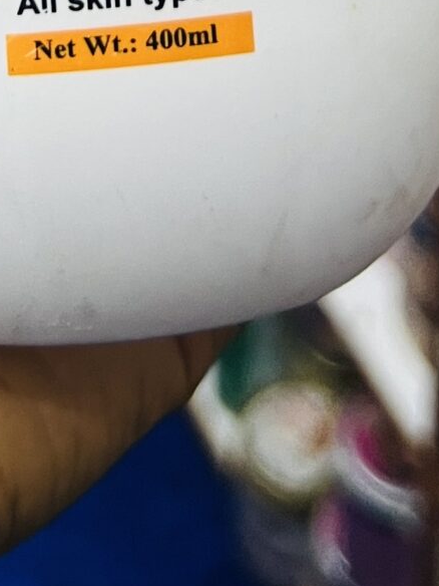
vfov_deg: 14.0
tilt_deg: -25.3
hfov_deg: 13.0
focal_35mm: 114
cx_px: 131
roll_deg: +4.3
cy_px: -652
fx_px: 1928
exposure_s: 1/50
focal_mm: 5.7
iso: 100
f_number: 1.5
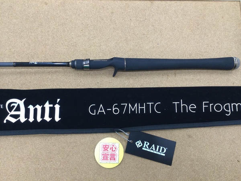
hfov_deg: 58.4
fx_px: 216
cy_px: 90
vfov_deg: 45.4
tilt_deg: -79.9
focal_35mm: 31
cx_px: 120
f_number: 2.4
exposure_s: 1/30
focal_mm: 3.3
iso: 80
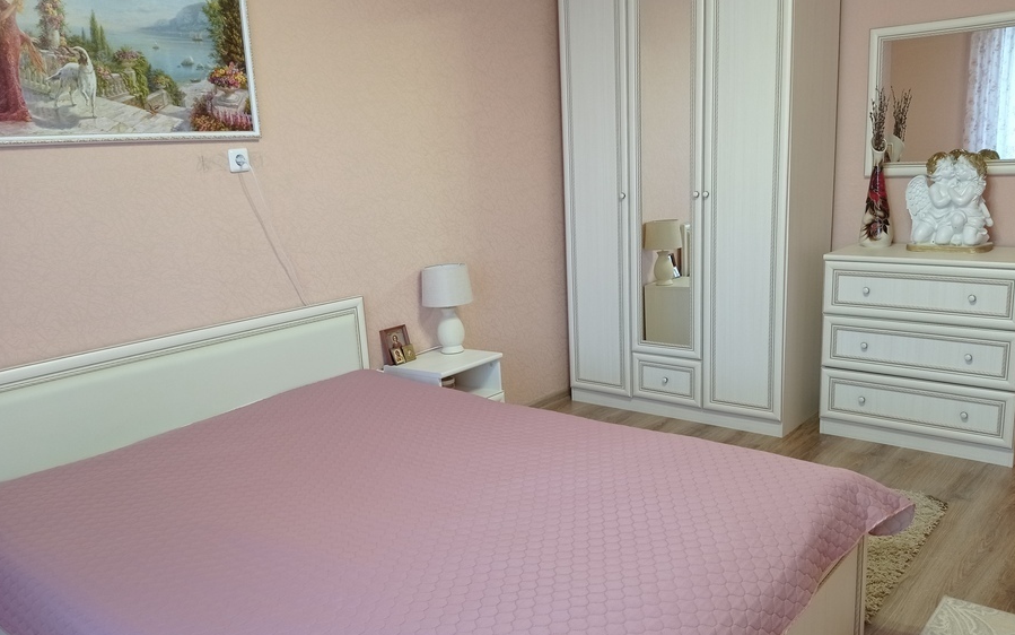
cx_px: 506
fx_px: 913
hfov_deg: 58.1
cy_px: 350
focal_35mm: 33
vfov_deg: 38.3
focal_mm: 4.74
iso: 196
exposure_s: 1/50
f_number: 1.79
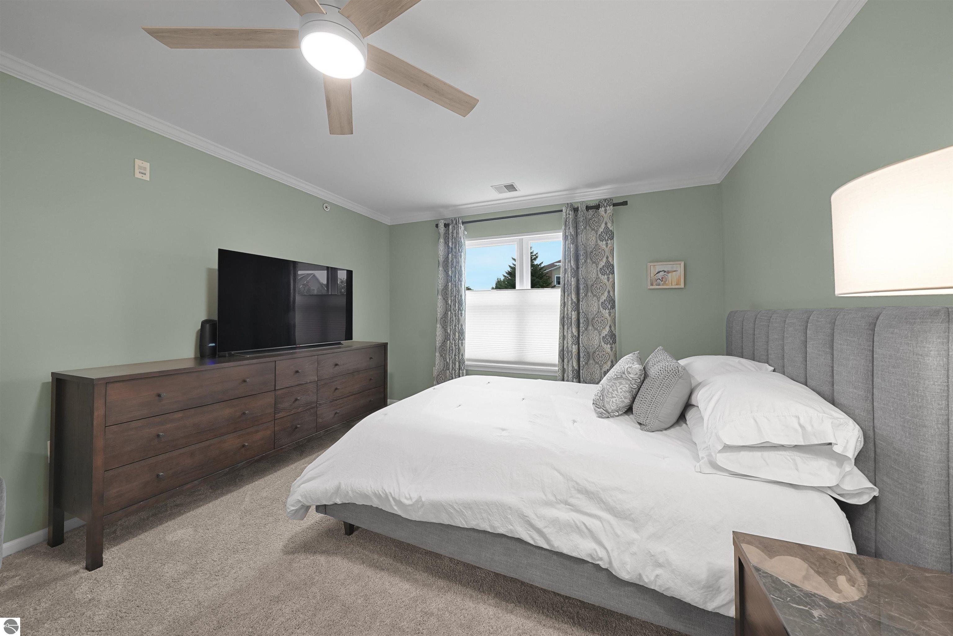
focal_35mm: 12
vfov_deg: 90.1
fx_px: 318
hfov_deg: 112.6
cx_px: 476
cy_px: 318
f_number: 10
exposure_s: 1/4
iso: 2000
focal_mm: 12
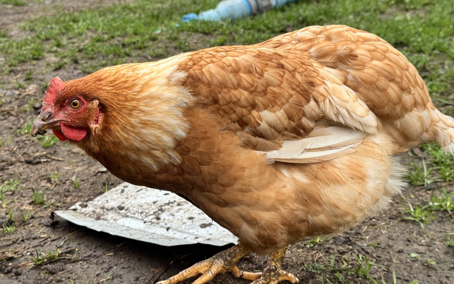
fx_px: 631
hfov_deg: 39.6
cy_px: 139
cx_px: 227
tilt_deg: -19.2
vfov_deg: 25.3
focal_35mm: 51
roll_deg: +6.2
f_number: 1.78
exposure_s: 1/121
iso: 64
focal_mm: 6.76
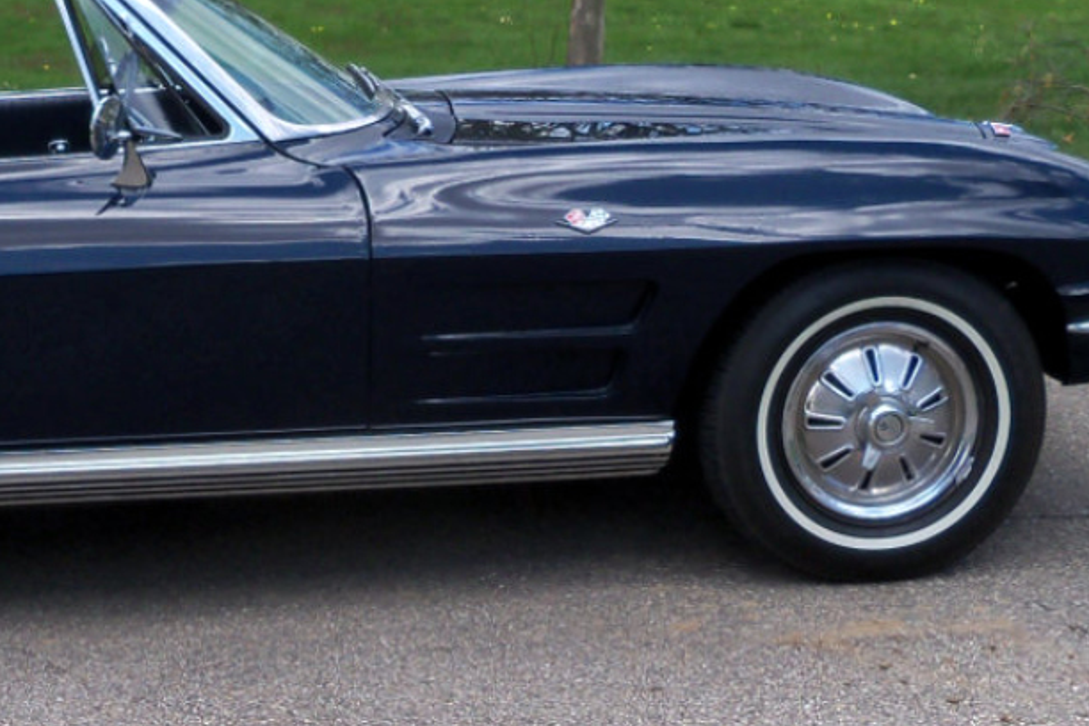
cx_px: 125
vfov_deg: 17.9
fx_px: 2299
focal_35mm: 76
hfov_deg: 25.9
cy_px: 374
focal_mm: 6.2
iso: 80
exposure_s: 1/320
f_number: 3.5
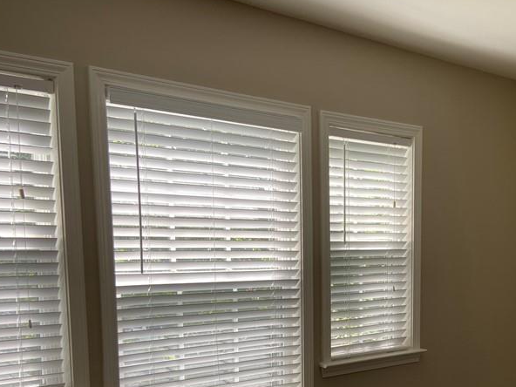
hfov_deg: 41.0
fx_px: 671
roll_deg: +0.0
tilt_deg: -6.8
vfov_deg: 31.1
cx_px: 378
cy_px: 325
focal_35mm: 45
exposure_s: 1/209
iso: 32
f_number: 1.8
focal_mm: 4.25
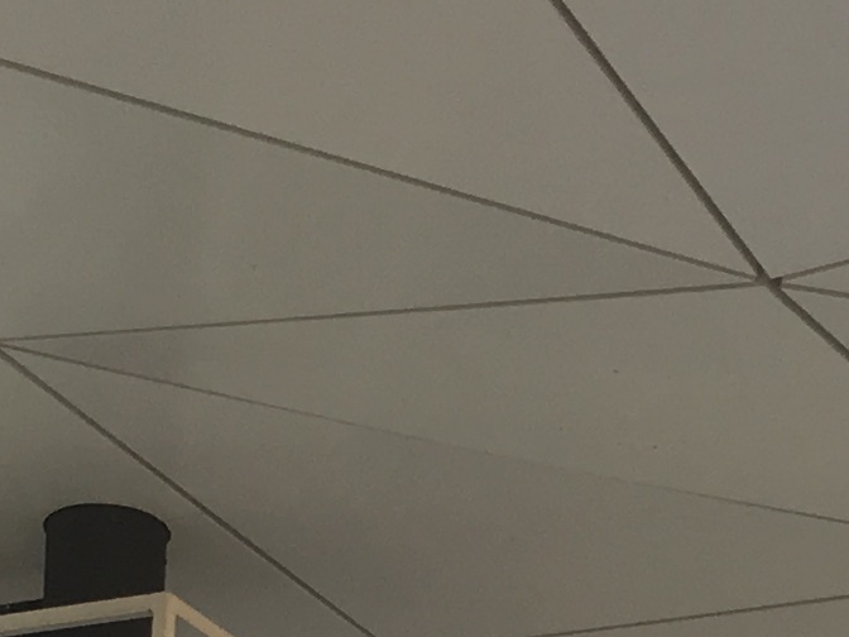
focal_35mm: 174
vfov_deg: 7.7
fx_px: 4268
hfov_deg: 11.3
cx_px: 738
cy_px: 1768
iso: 25
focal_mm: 4.15
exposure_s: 1/50
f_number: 2.2
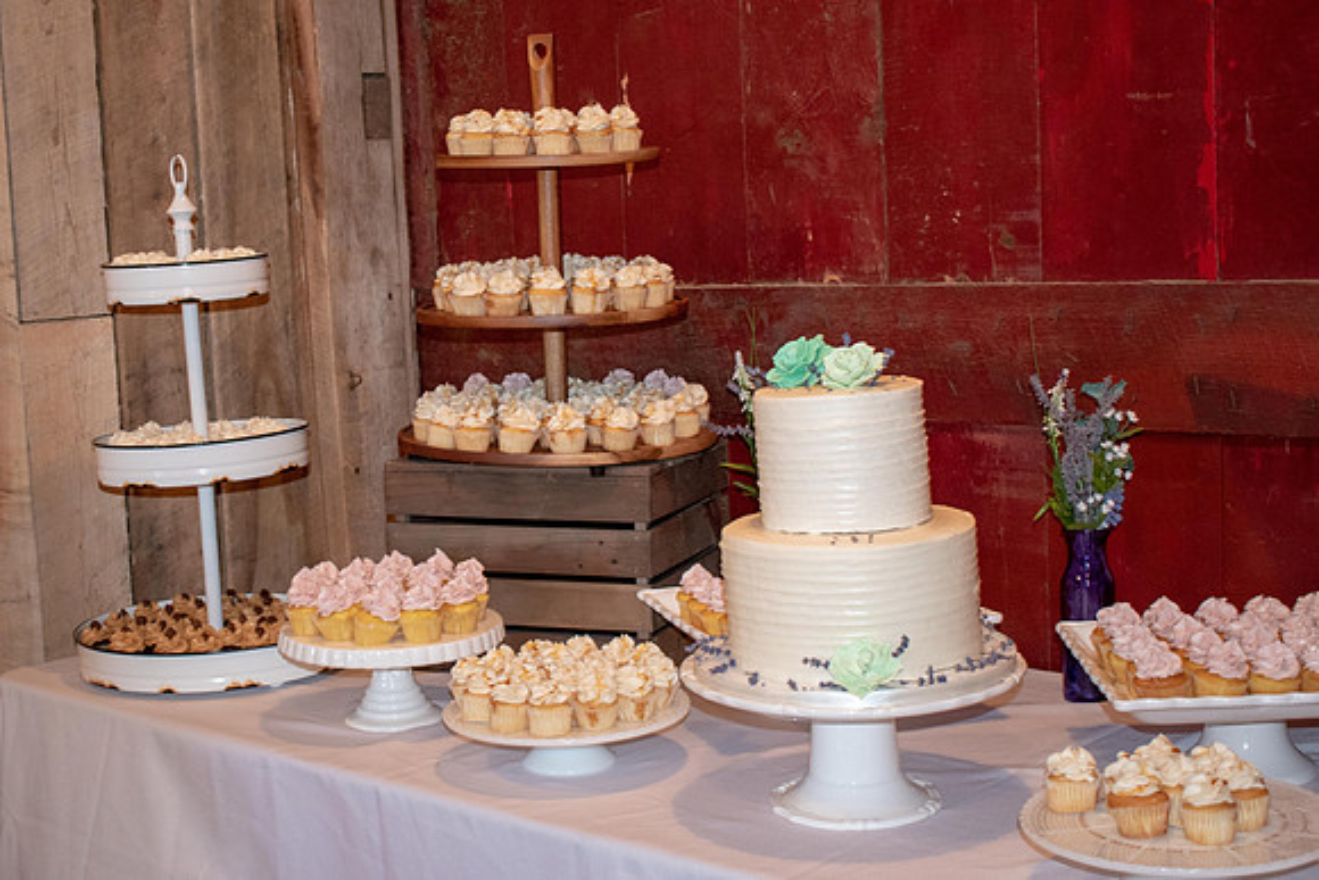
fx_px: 1952
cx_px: 587
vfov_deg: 25.4
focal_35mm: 53
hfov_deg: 37.3
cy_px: 392
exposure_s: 1/60
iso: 1600
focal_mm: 32
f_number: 4.5
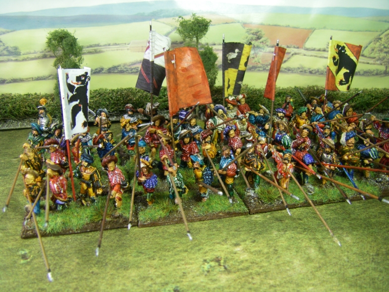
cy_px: 146
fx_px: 427
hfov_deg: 49.0
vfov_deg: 37.7
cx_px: 194
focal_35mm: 38
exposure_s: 1/50
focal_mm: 6.3
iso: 200
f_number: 3.5
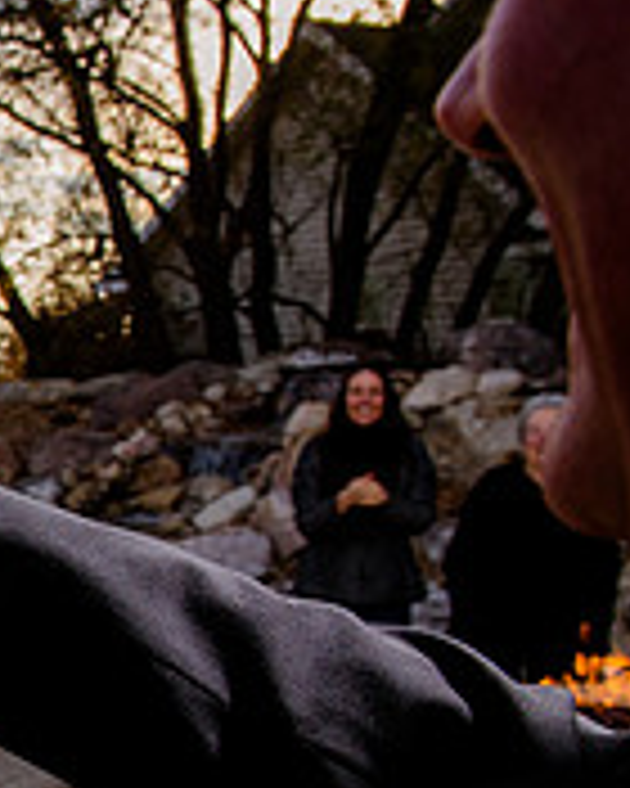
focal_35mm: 77
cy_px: 651
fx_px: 1795
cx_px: -562
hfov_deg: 16.2
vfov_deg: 24.3
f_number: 8
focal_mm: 24
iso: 200
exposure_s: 1/160
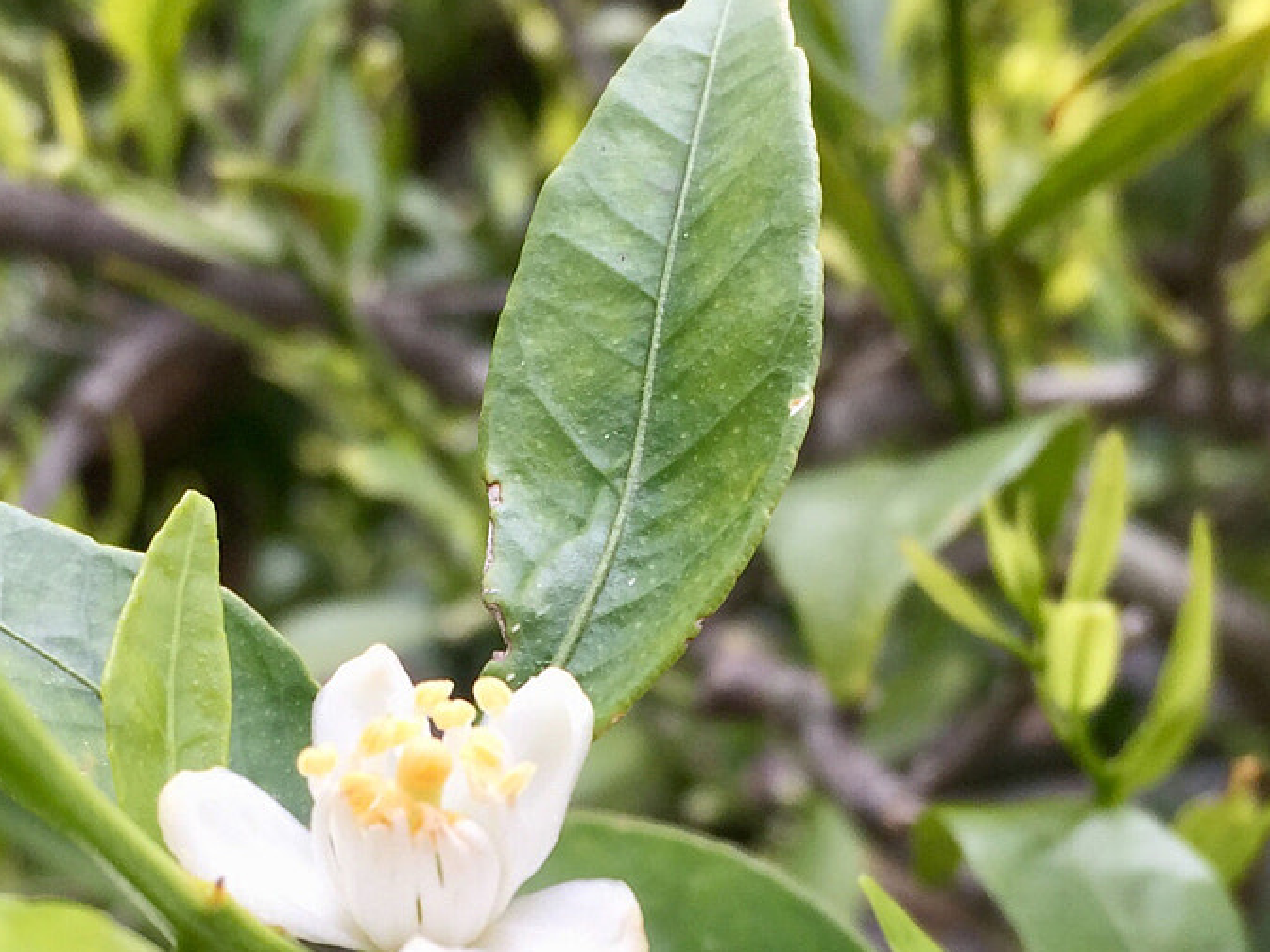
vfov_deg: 20.8
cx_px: 535
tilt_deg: -43.3
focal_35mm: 69
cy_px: 903
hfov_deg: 28.1
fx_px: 2531
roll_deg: -4.1
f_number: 2.2
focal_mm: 4.15
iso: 32
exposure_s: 1/302
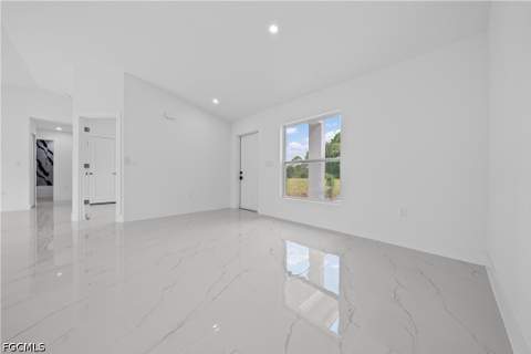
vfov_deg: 90.0
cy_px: 177
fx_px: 177
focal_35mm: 12
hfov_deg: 112.6
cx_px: 266
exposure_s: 1/8
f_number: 9
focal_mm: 12
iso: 200
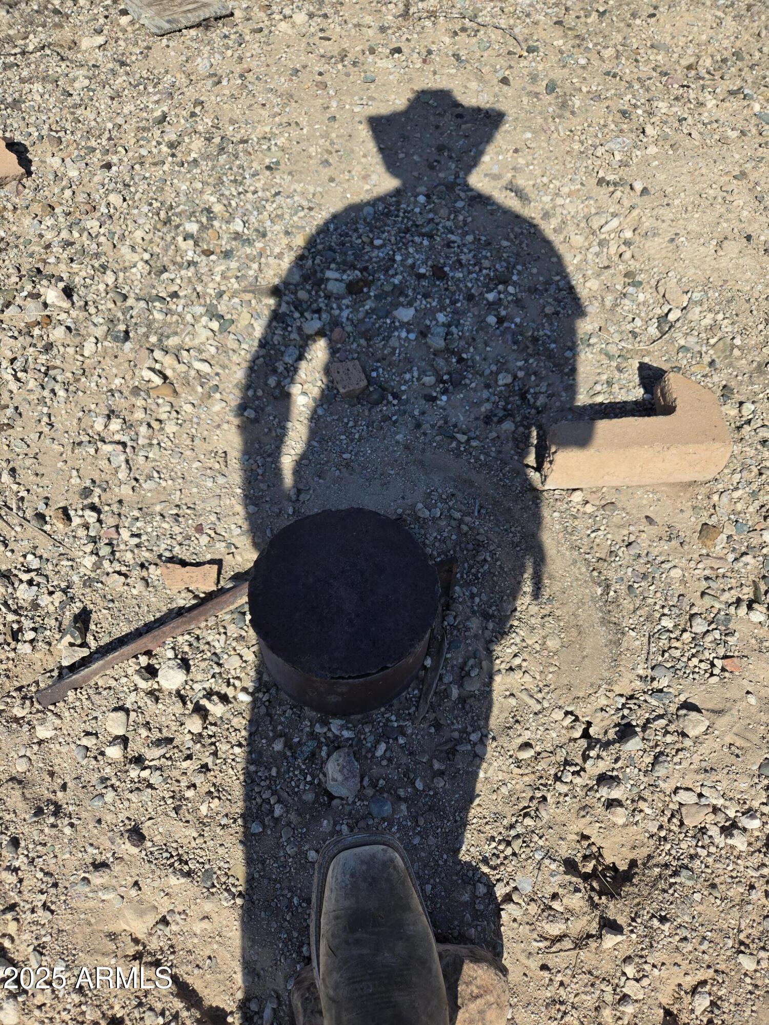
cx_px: 384
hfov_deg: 58.9
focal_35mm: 23
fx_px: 681
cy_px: 512
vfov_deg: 73.9
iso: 32
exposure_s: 1/2921
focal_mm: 5.4
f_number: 1.8
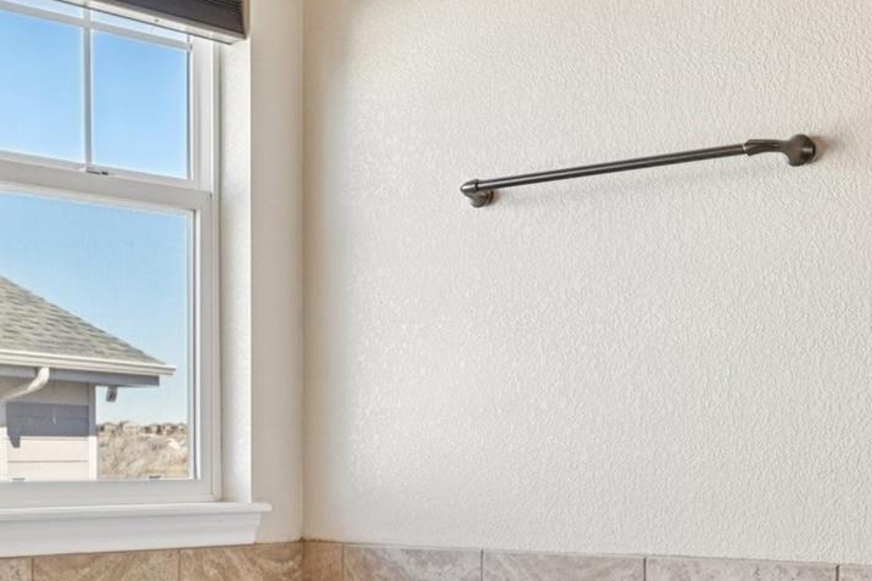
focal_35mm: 67
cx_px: 274
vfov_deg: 20.1
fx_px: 1622
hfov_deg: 29.8
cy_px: 449
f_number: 11
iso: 360
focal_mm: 30
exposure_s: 1/30
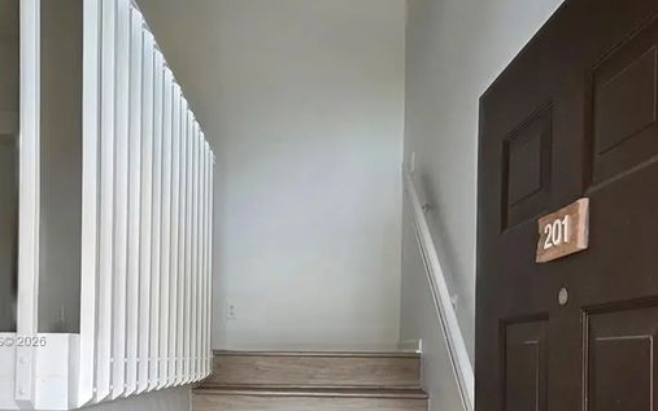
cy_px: 342
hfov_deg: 48.1
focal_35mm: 41
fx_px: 735
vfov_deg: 30.3
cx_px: 289
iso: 160
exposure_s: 1/180
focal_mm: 5.4
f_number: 1.8
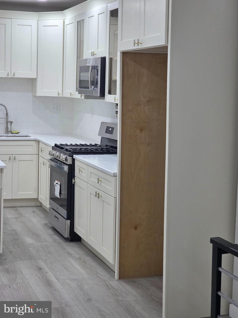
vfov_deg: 28.2
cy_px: 159
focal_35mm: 69
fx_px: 633
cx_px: 119
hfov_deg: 21.3
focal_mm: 7.9
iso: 250
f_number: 2.4
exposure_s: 1/120
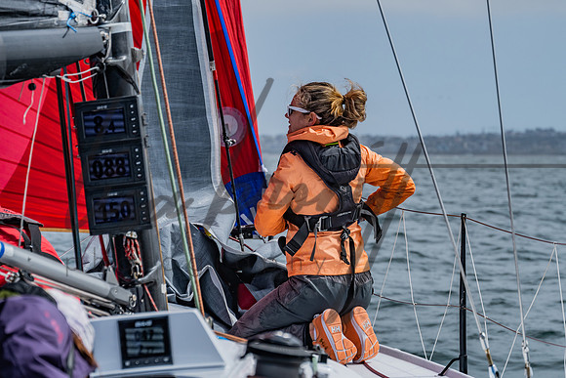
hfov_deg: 14.0
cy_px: 156
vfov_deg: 9.4
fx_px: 2305
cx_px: 343
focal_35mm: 147
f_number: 6.3
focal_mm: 120
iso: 200
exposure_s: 1/1600
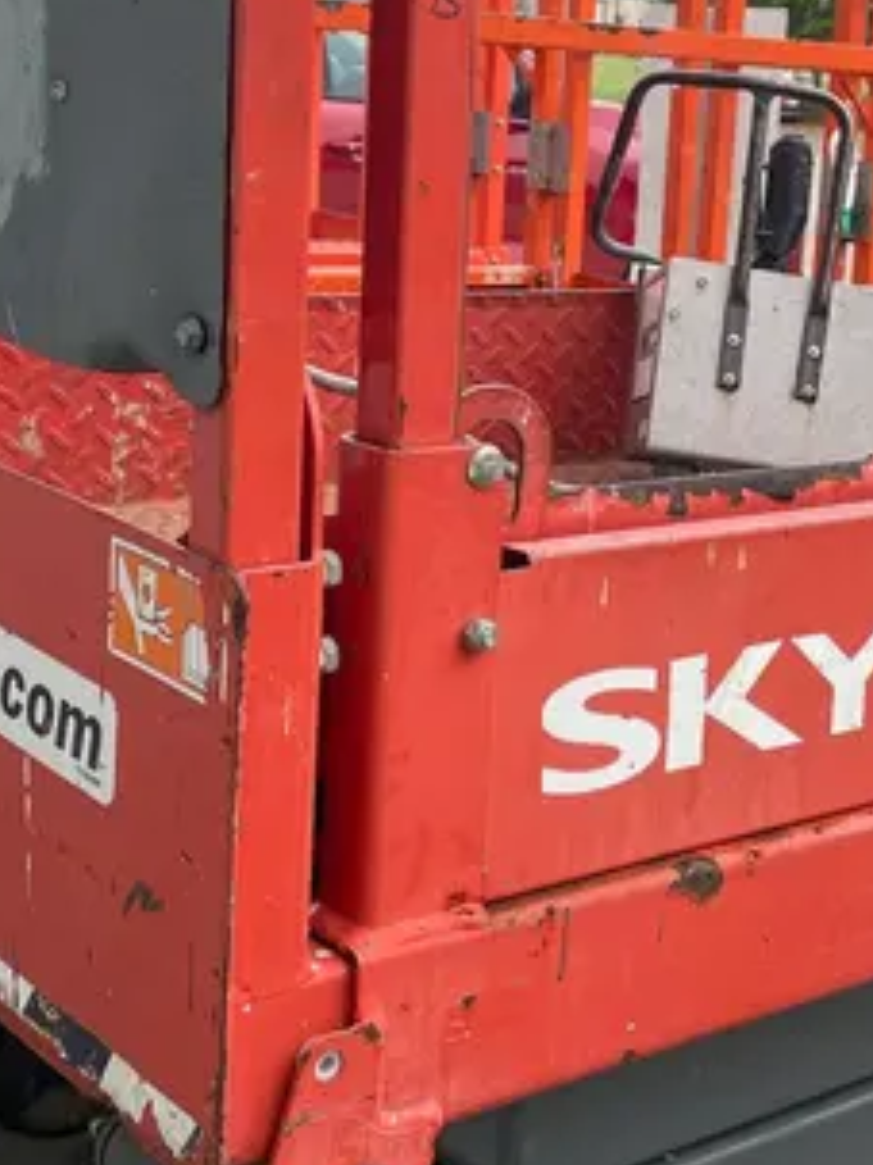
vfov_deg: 30.6
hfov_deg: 22.7
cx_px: 769
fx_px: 2120
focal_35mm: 63
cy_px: 444
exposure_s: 1/244
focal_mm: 4.2
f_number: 1.6
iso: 32
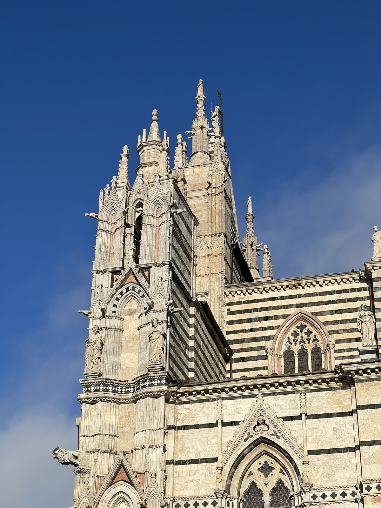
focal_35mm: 77
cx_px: 190
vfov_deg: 25.3
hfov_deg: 19.1
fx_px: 1130
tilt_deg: +31.6
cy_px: 254
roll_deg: -0.8
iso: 32
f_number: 2.8
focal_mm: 9
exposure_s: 1/995
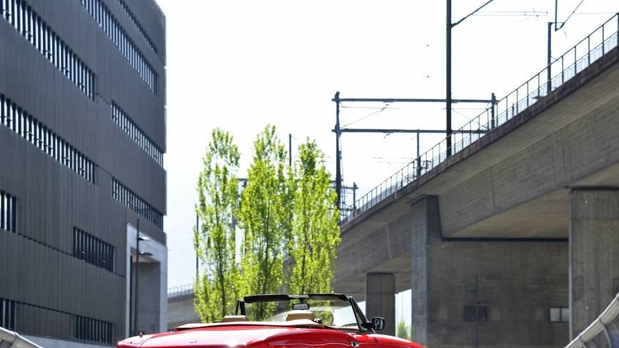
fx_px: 2281
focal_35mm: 139
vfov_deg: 8.7
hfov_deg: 15.4
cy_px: 228
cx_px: 342
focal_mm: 120
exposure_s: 1/200
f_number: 8
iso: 200
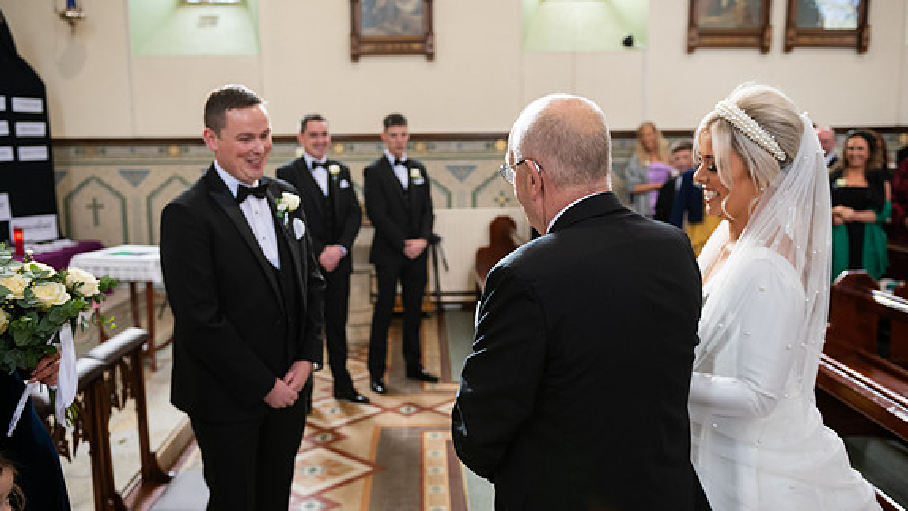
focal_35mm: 36
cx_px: 452
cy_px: 278
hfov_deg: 55.3
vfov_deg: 32.8
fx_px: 867
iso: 800
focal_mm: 34
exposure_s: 1/160
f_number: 3.5
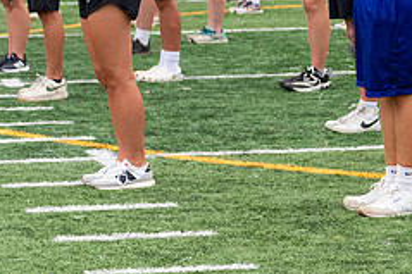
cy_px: -139
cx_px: 677
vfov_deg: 5.7
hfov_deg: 8.3
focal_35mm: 240
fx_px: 2745
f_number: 4.5
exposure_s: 1/4000
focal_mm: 70
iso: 1000
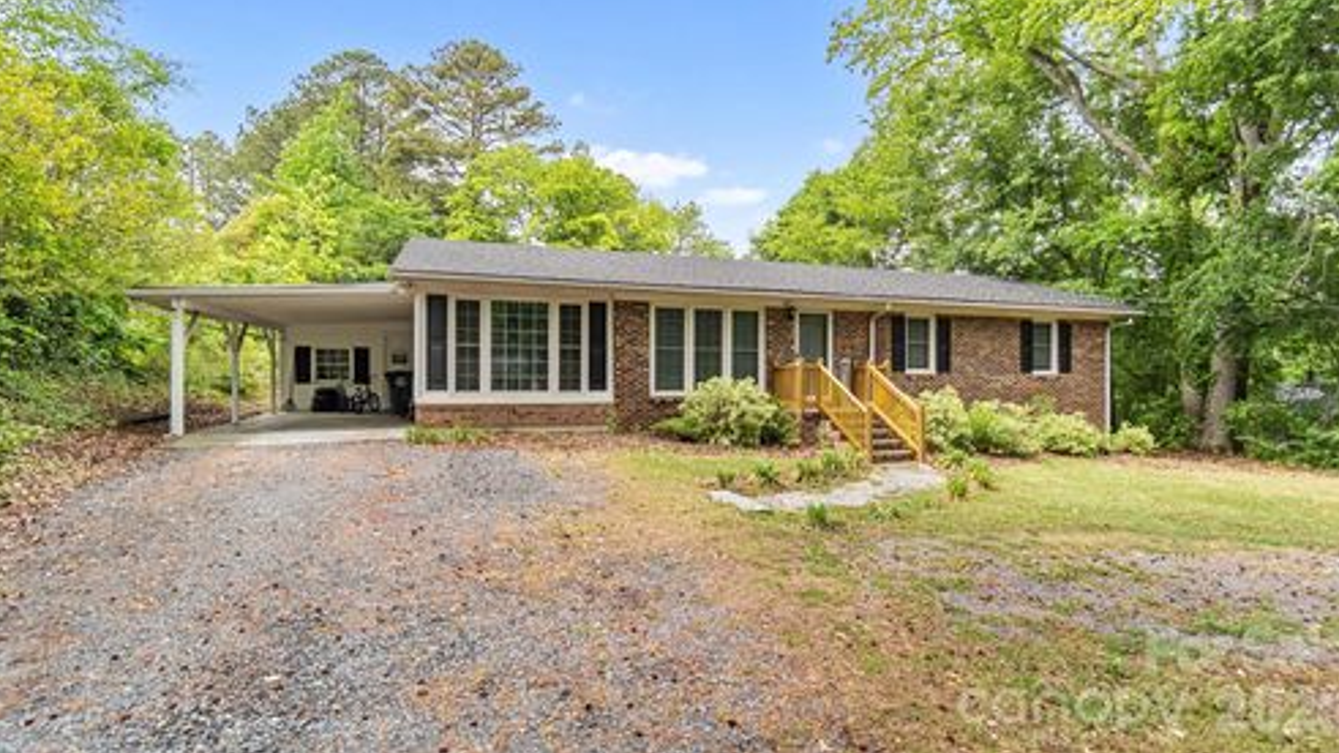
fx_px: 568
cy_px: 301
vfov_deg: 66.4
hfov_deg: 99.4
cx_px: 676
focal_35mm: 16
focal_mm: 10
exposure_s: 1/250
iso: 100
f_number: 4.5
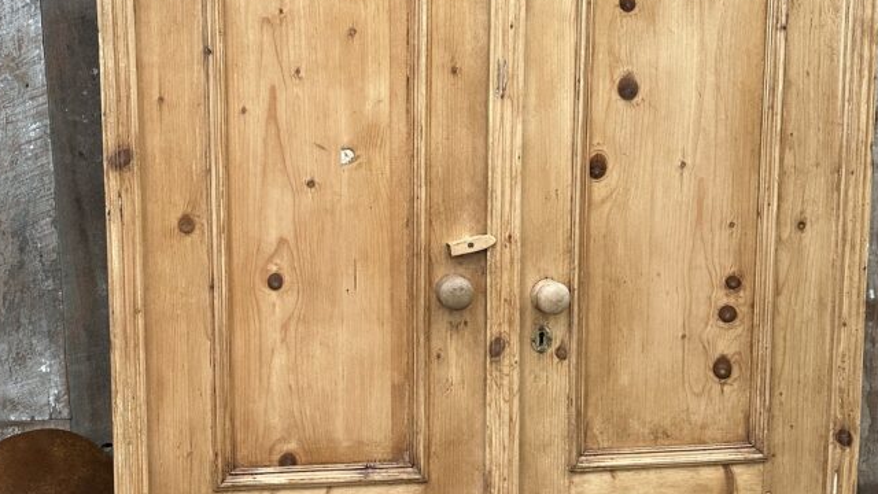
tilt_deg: -7.7
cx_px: 314
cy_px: 254
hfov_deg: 41.7
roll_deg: +1.6
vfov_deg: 24.4
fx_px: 1141
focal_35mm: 49
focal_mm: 6.86
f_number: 1.78
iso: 250
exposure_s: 1/77
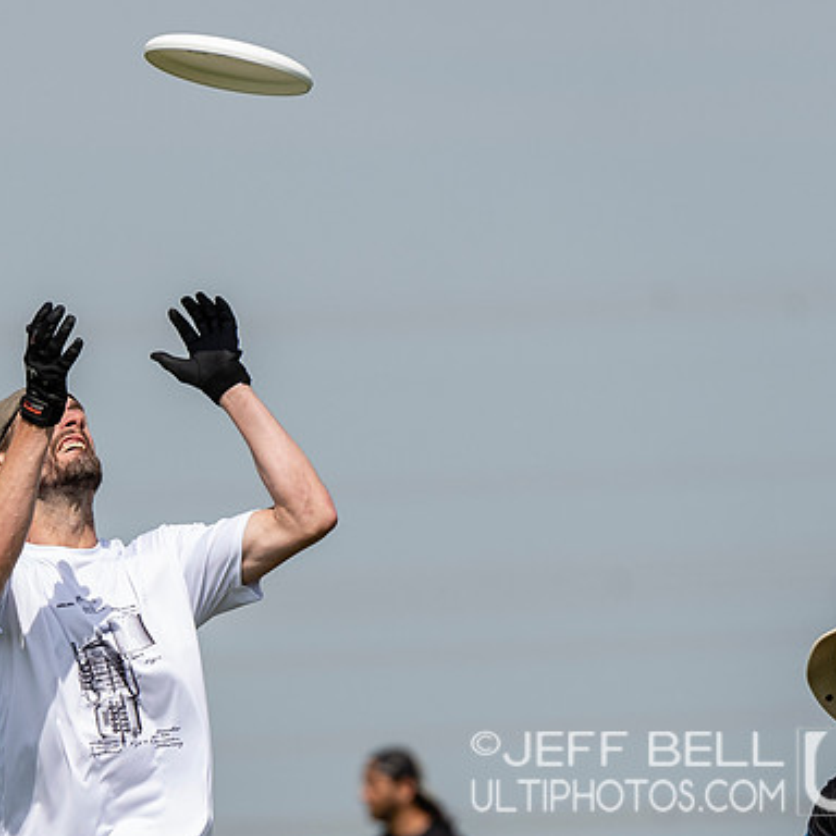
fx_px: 17432
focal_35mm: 638
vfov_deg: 2.7
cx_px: 123
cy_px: 586
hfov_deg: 2.7
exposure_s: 1/2500
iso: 200
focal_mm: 200
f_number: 4
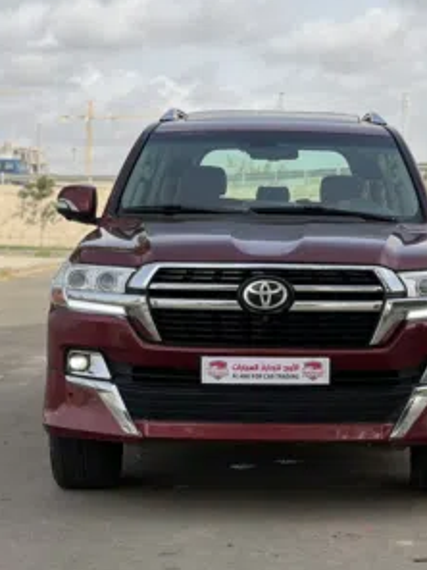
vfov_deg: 18.9
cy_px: 331
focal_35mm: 104
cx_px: 262
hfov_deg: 14.2
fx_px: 1710
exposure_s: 1/423
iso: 32
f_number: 2.8
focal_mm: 9
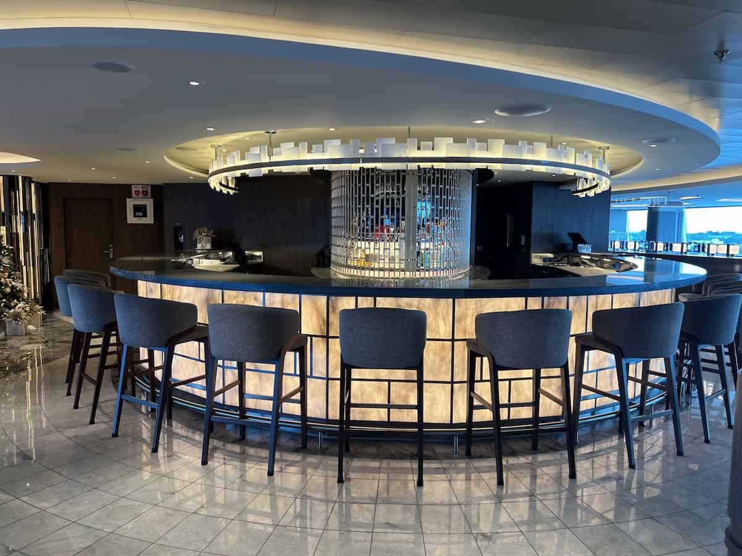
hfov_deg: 67.3
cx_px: 371
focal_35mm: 26
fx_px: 557
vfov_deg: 53.1
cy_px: 278
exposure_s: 1/82
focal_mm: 5.7
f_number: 1.5
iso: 50
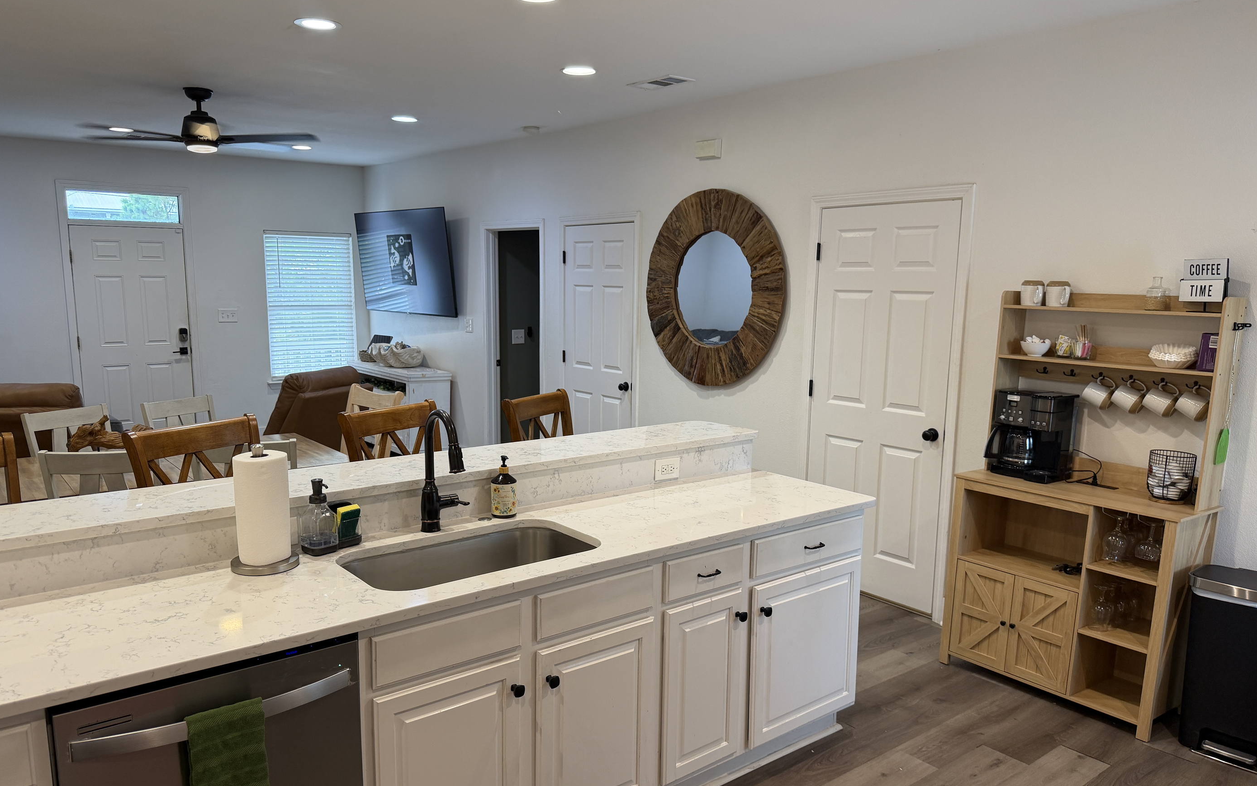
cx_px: 617
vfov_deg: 47.6
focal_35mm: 26
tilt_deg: -9.1
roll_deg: -0.4
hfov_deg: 70.4
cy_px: 425
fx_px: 891
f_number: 1.78
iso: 125
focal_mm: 6.76
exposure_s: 1/60
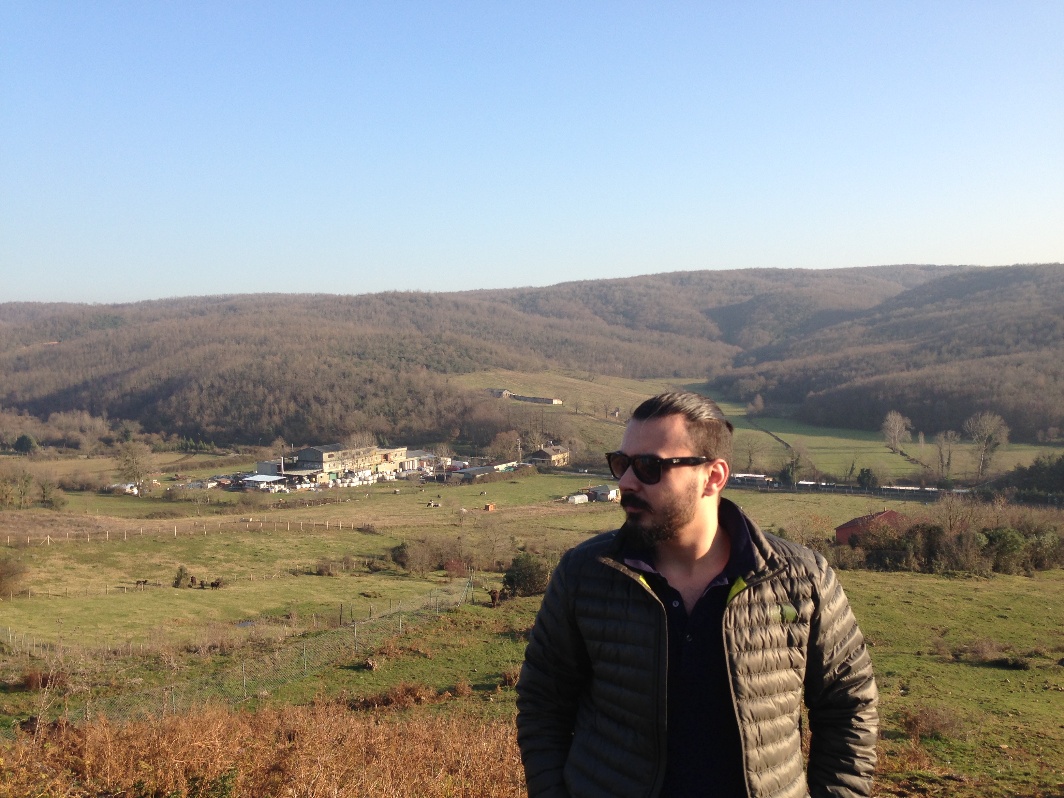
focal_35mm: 33
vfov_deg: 42.9
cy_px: 399
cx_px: 532
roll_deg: -0.6
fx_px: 1014
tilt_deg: -3.3
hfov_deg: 55.4
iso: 50
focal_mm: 4.12
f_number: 2.4
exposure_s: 1/645
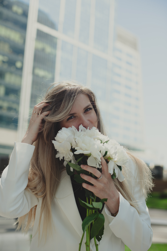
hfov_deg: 27.0
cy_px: 126
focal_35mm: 50
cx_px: 84
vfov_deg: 39.6
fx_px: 348
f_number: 3.2
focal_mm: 50
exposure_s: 1/1000
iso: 100
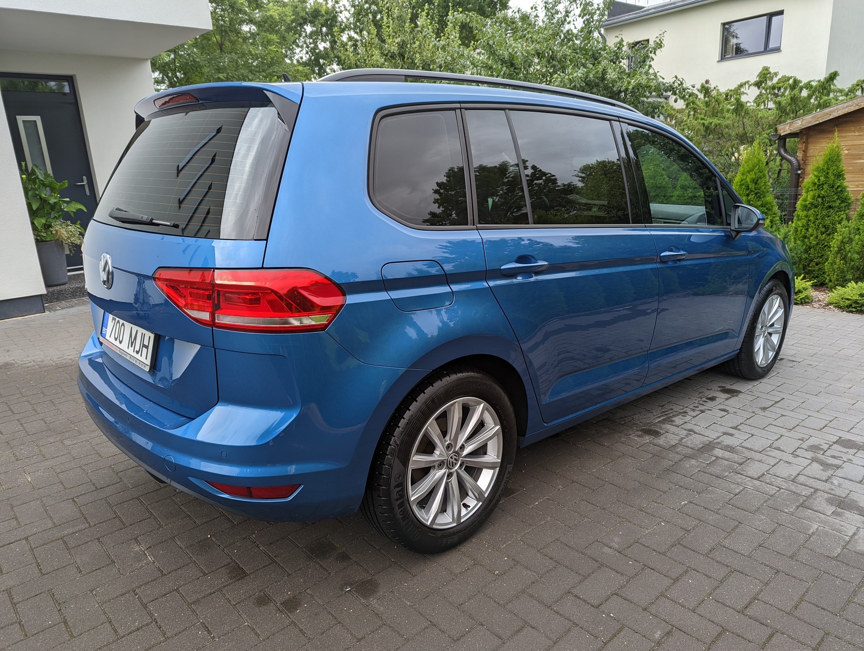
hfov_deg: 71.5
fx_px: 600
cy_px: 326
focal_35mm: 24
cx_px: 432
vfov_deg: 56.9
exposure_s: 1/161
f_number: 1.85
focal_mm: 6.81
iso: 35
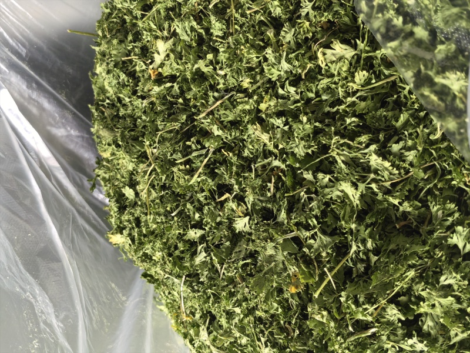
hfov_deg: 35.5
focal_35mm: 54
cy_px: 176
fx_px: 733
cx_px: 235
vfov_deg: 27.0
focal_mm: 5.52
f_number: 1.9
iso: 250
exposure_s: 1/299
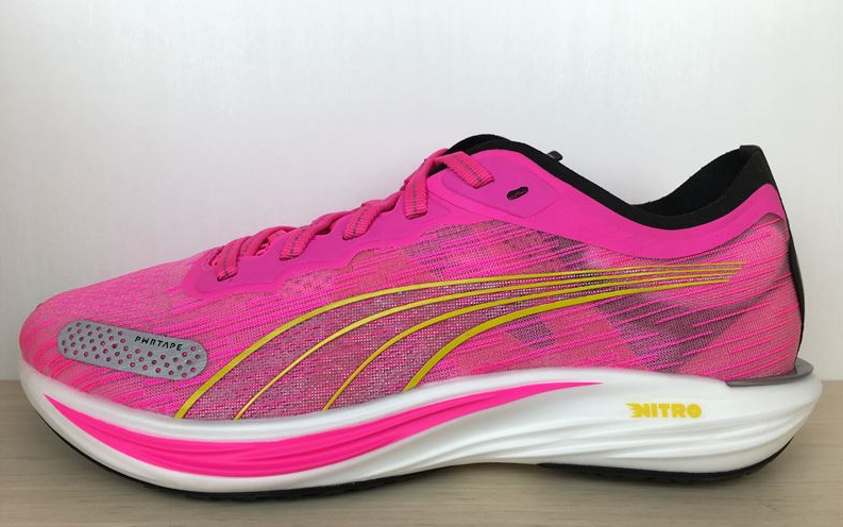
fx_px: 712
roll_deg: -0.2
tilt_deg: -10.5
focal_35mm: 31
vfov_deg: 40.6
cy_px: 295
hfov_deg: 61.2
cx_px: 420
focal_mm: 4.15
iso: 32
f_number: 2.2
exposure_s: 1/120
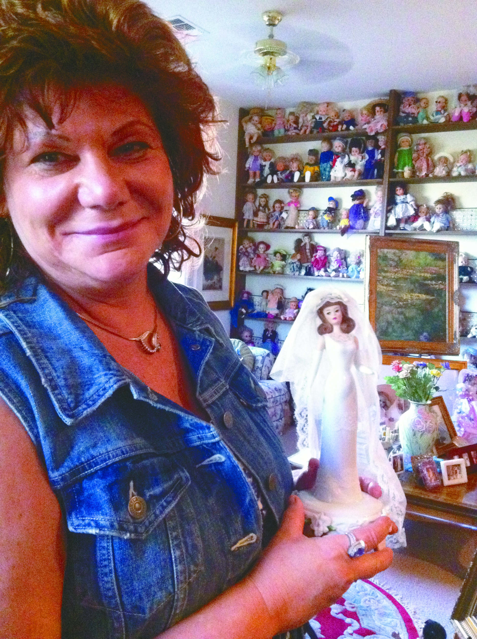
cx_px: 238
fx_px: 645
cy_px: 320
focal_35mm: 35
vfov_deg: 52.7
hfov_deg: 40.6
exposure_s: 1/15
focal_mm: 3.85
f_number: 2.8
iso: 1000
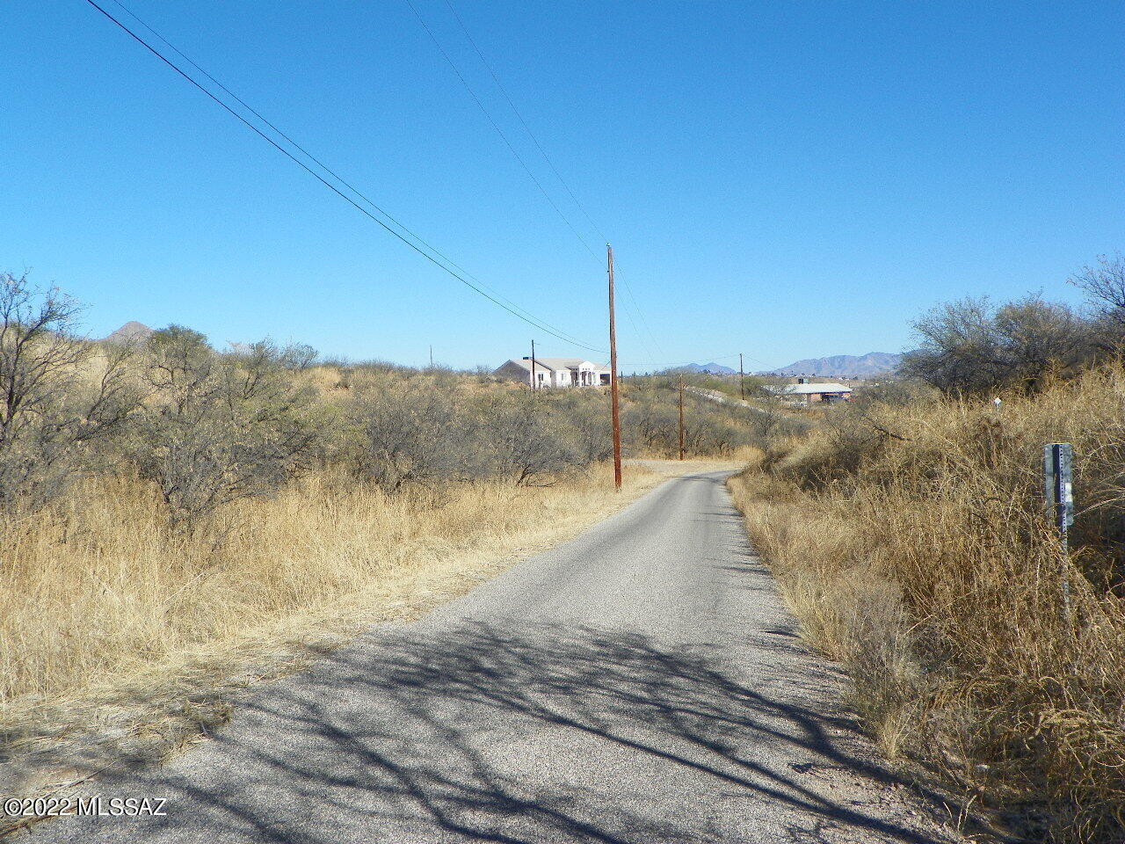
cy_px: 422
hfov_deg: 55.4
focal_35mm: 33
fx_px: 1072
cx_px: 562
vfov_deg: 42.9
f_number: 5.6
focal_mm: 5.9
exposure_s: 1/320
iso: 64
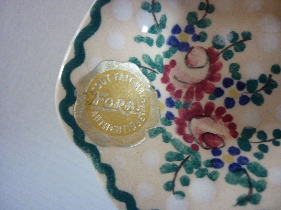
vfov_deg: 42.9
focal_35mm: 33
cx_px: 140
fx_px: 268
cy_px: 105
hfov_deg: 55.4
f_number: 2.8
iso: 800
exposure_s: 1/25
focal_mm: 5.5
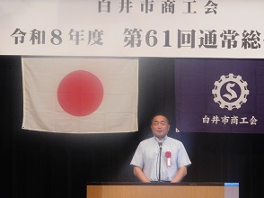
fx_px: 1494
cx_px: 156
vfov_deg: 7.6
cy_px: 106
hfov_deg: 10.1
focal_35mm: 196
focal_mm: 28.5
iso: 800
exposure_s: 1/30
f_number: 5.2
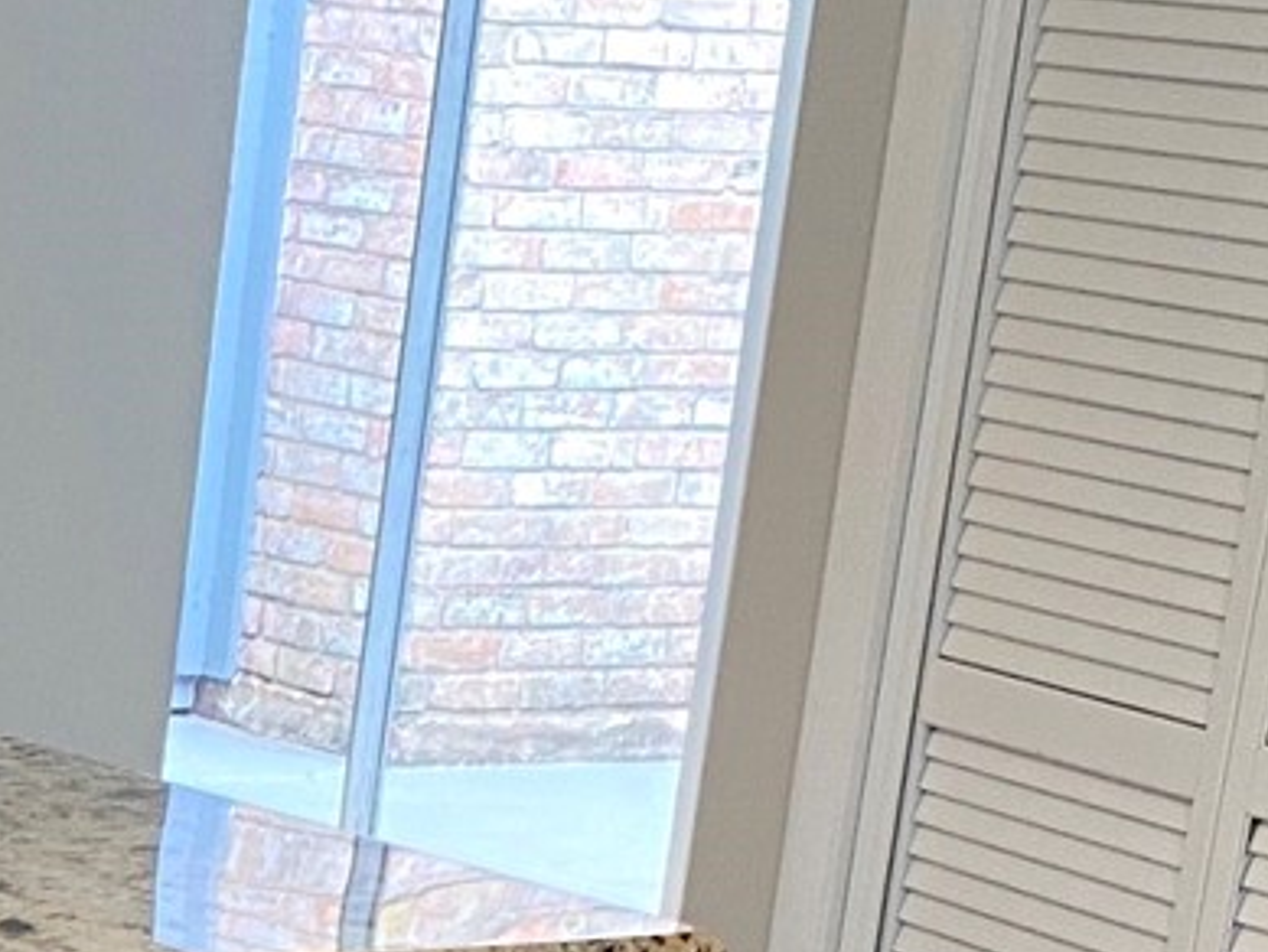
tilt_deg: -17.9
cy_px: 1510
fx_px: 5020
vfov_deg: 10.4
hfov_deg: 13.5
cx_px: -658
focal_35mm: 137
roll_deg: -3.0
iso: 80
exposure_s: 1/60
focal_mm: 4.25
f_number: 1.8
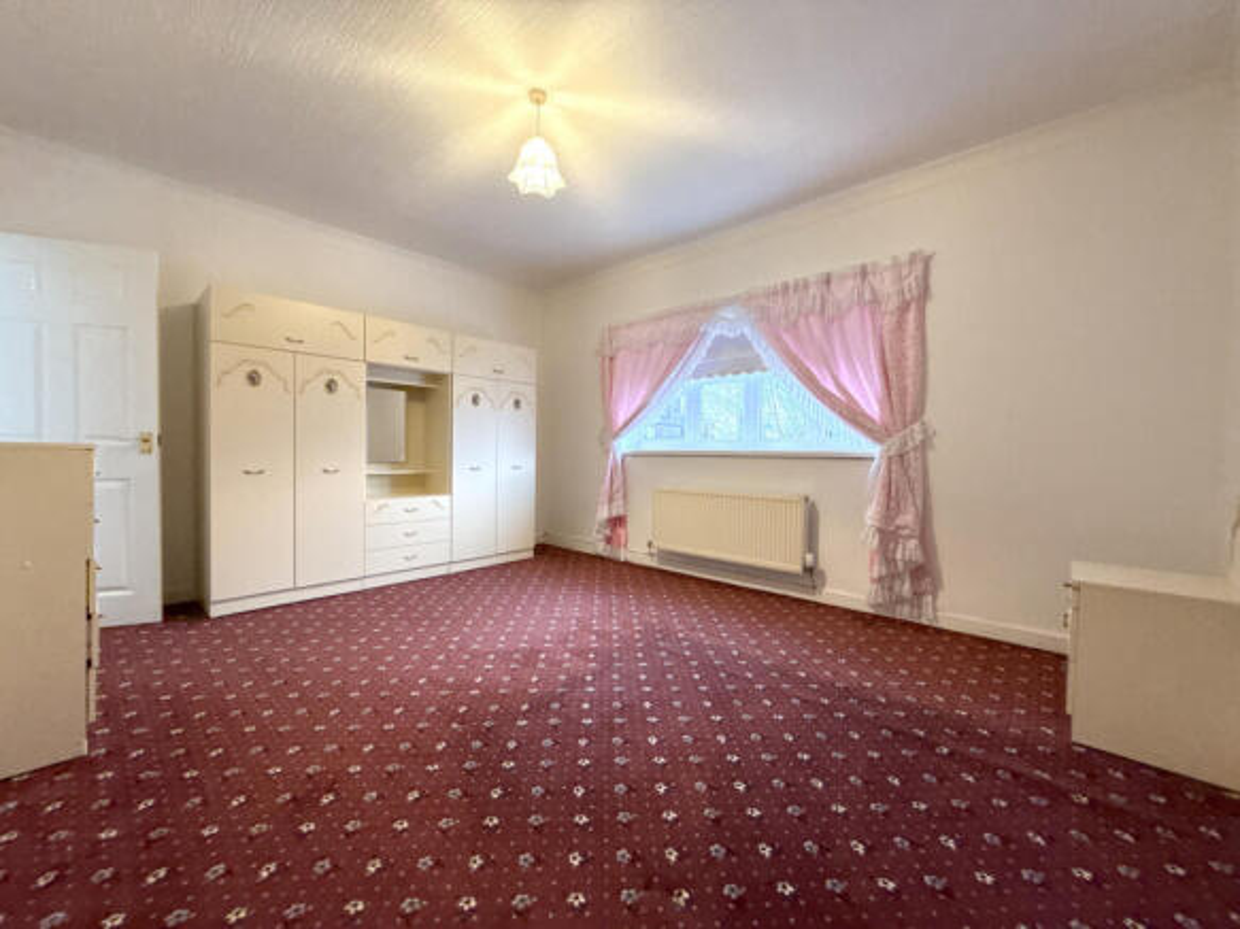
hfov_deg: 102.1
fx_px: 501
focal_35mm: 14
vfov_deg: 85.7
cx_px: 620
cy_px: 464
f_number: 2.2
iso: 320
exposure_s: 1/50
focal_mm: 2.22
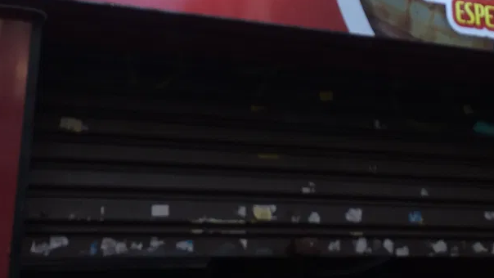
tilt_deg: +22.6
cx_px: 336
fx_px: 878
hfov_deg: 31.1
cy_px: -41
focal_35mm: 67
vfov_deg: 17.3
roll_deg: +3.1
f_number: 2.2
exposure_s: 1/120
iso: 32
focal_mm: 4.15
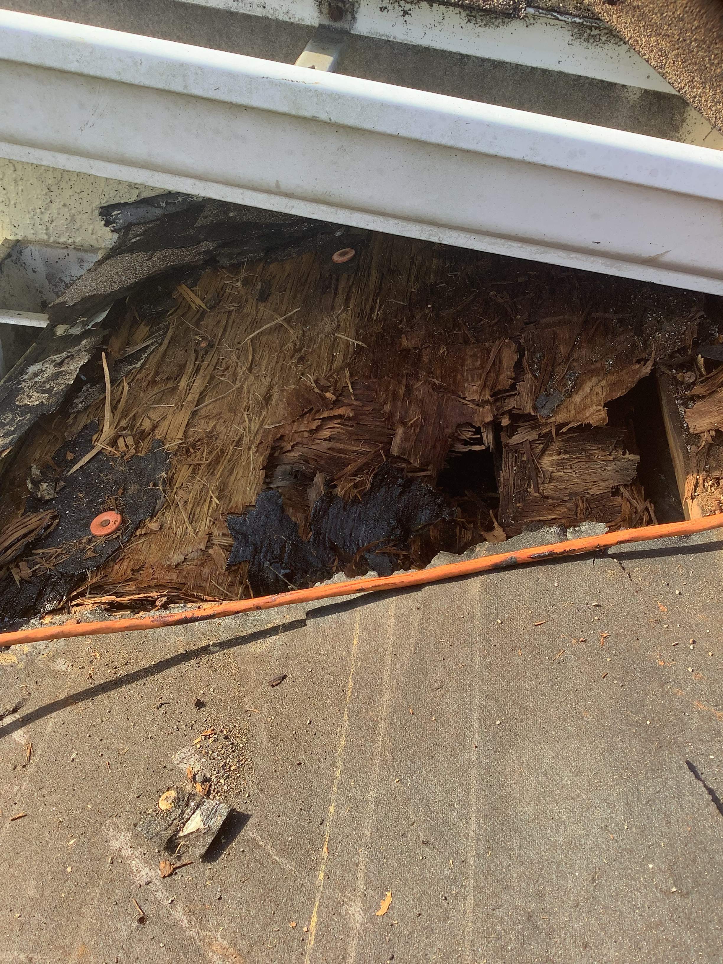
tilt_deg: -45.4
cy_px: 482
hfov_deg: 45.4
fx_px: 863
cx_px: 362
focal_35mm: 31
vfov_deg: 58.4
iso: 25
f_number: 2.4
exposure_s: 1/123
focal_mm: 3.3
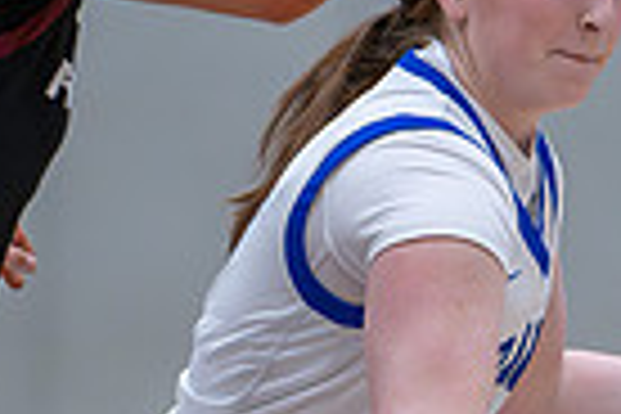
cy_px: 465
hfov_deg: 2.1
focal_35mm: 988
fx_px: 17042
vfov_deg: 1.4
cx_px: 92
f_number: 2.8
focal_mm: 180
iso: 5000
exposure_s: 1/1000
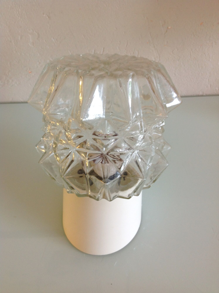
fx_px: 296
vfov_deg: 52.7
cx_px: 110
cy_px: 146
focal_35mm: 35
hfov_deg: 40.6
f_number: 2.4
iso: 64
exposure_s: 1/15
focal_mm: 4.28
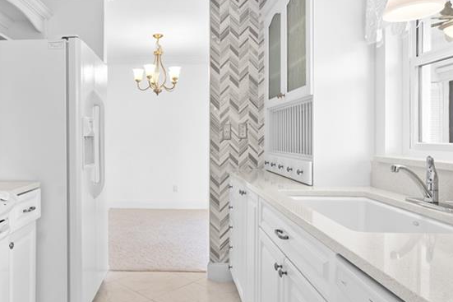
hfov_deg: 67.9
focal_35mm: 26
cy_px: 124
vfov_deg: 49.3
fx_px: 327
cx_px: 159
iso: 250
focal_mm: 14
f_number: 8
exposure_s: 1/5
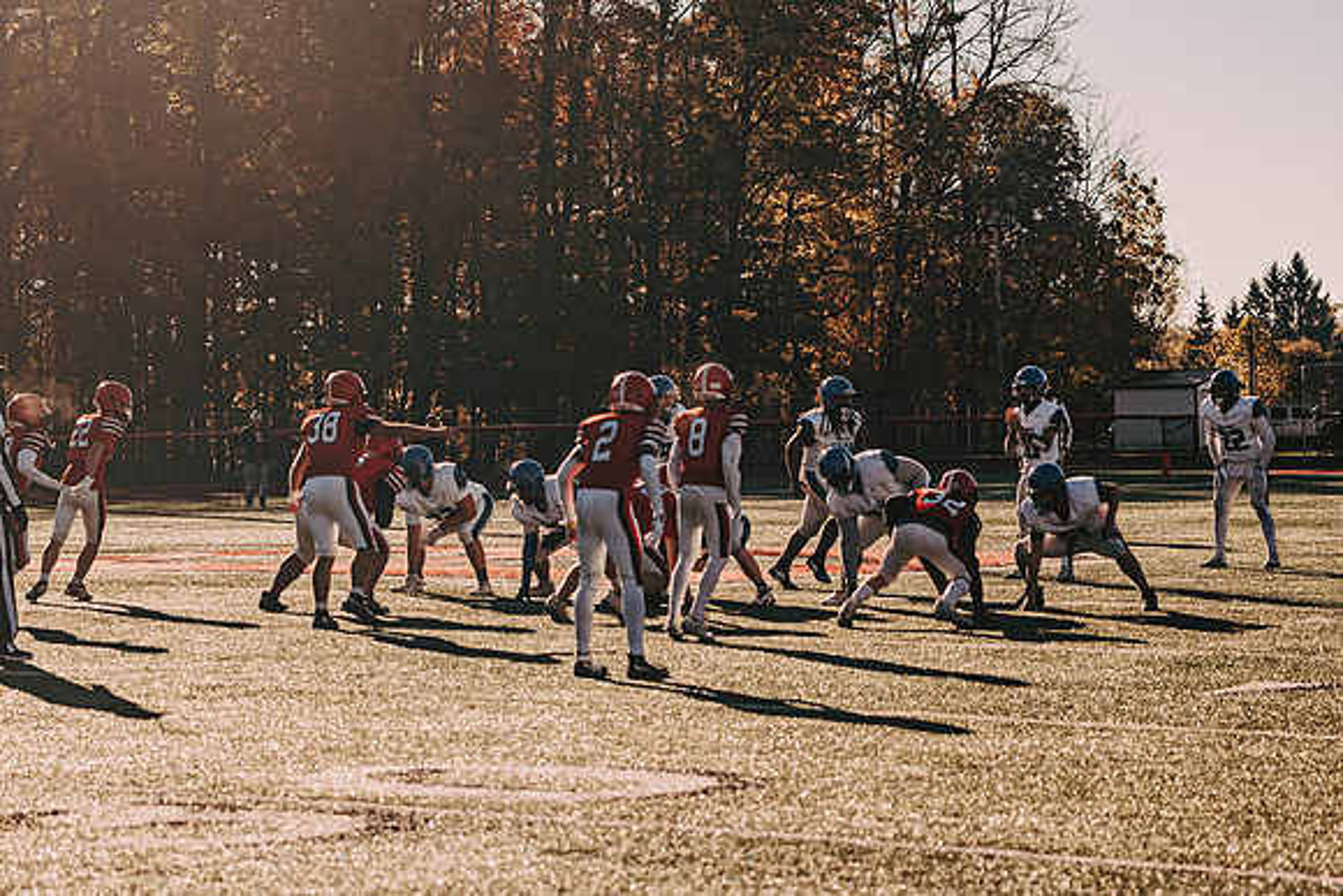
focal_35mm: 114
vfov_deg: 12.0
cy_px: 418
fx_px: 4267
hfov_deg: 17.9
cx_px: 578
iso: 125
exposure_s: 1/3200
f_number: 2.8
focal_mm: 70
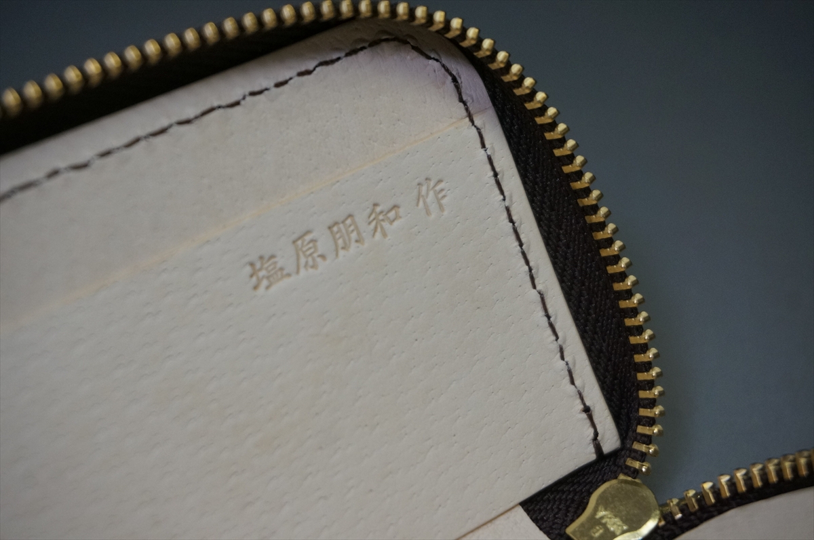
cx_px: 407
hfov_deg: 30.6
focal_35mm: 66
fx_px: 1490
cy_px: 270
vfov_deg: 20.5
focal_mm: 44
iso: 1000
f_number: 5.6
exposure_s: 1/160
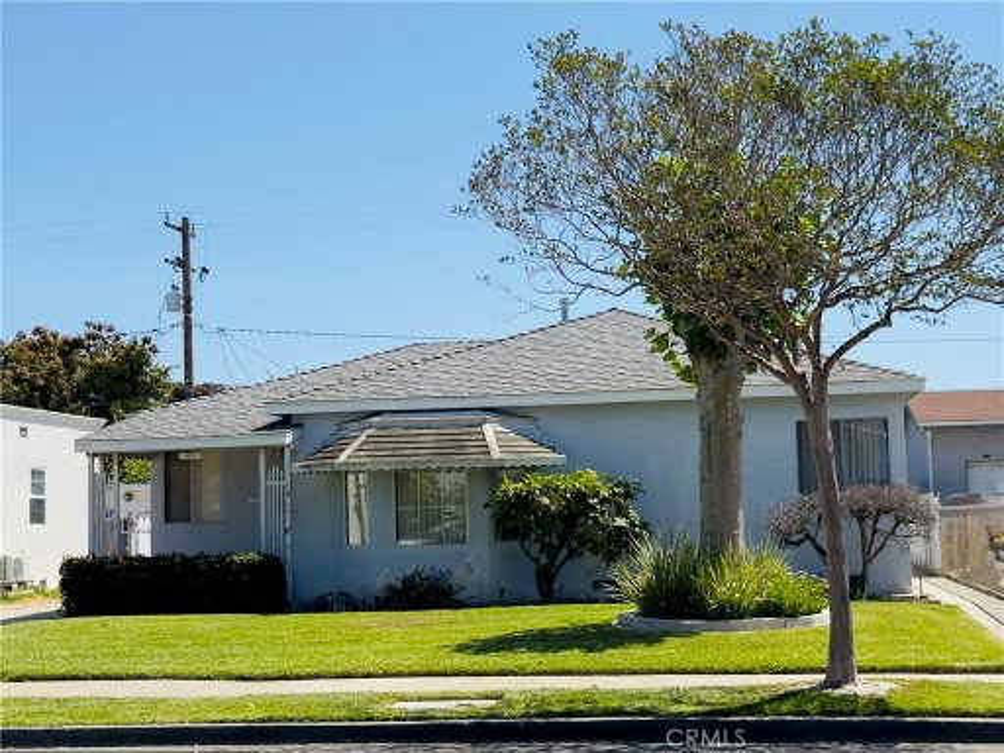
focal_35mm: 48
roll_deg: +0.2
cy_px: 376
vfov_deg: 30.3
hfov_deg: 39.7
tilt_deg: +3.5
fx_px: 1392
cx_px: 502
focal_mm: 6.76
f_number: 1.78
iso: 80
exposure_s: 1/6024
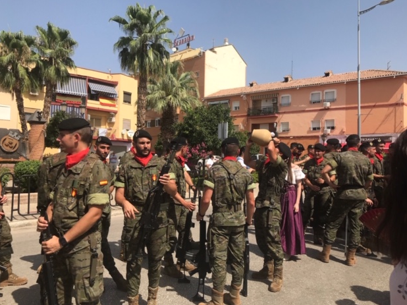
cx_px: 197
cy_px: 153
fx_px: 341
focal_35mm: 29
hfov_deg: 61.7
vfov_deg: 48.2
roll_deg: -1.4
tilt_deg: +2.9
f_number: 1.8
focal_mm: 3.99
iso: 20
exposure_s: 1/2227
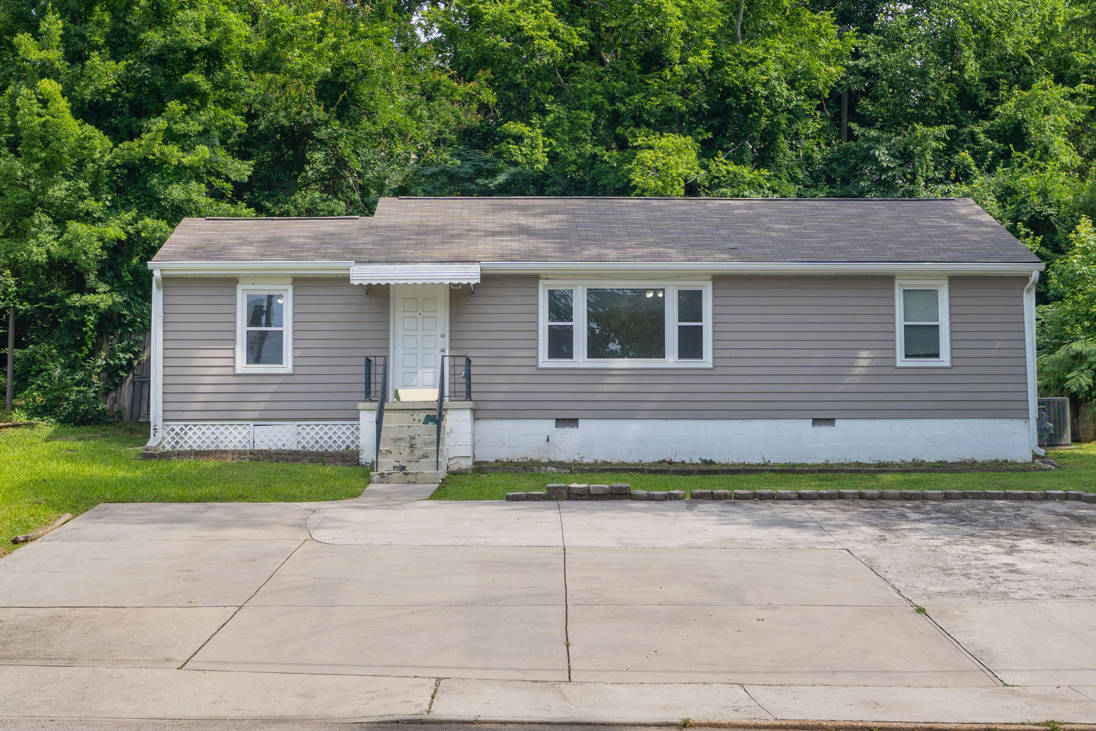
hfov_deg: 47.4
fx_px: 1248
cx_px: 590
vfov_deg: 32.6
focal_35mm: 41
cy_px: 342
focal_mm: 35
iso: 320
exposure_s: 1/320
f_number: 7.1
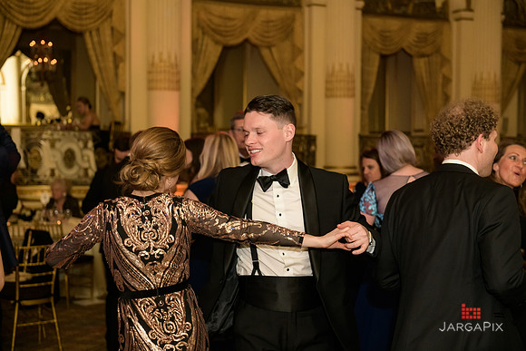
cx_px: 263
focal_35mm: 52
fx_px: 760
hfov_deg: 38.2
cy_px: 176
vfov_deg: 26.0
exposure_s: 1/125
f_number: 3.2
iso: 1600
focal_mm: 52
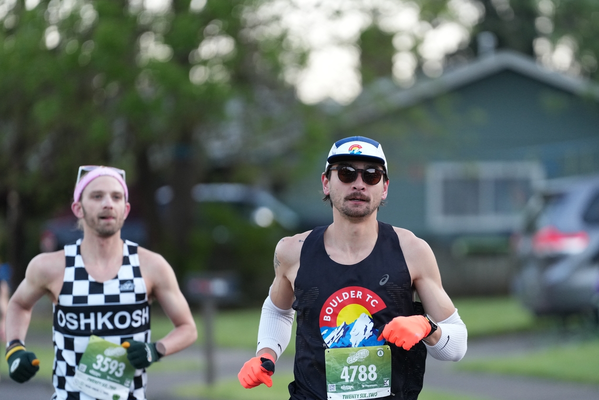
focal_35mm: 246
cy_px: 228
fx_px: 4093
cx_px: 353
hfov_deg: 8.4
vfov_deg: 5.6
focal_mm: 200
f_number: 2.8
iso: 1250
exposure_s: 1/1600
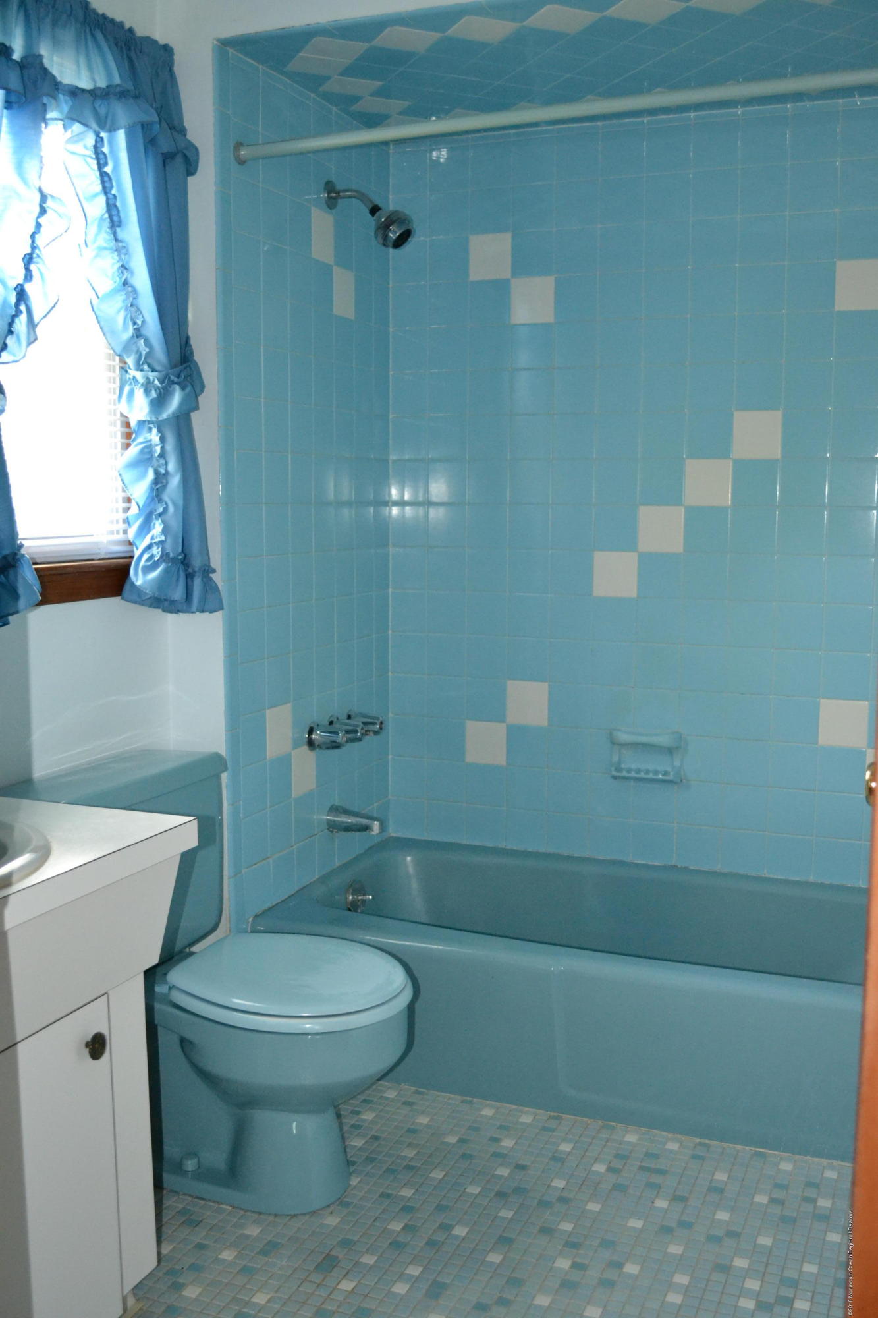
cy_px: 659
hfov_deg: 36.9
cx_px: 439
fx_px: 1317
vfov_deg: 53.1
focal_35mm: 36
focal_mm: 24
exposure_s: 1/60
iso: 2500
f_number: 4
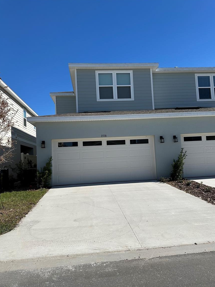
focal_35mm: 25
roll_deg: +3.4
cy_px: 148
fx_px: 207
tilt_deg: +4.7
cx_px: 109
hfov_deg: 54.9
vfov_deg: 69.4
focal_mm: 6.86
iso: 80
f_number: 1.78
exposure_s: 1/7576
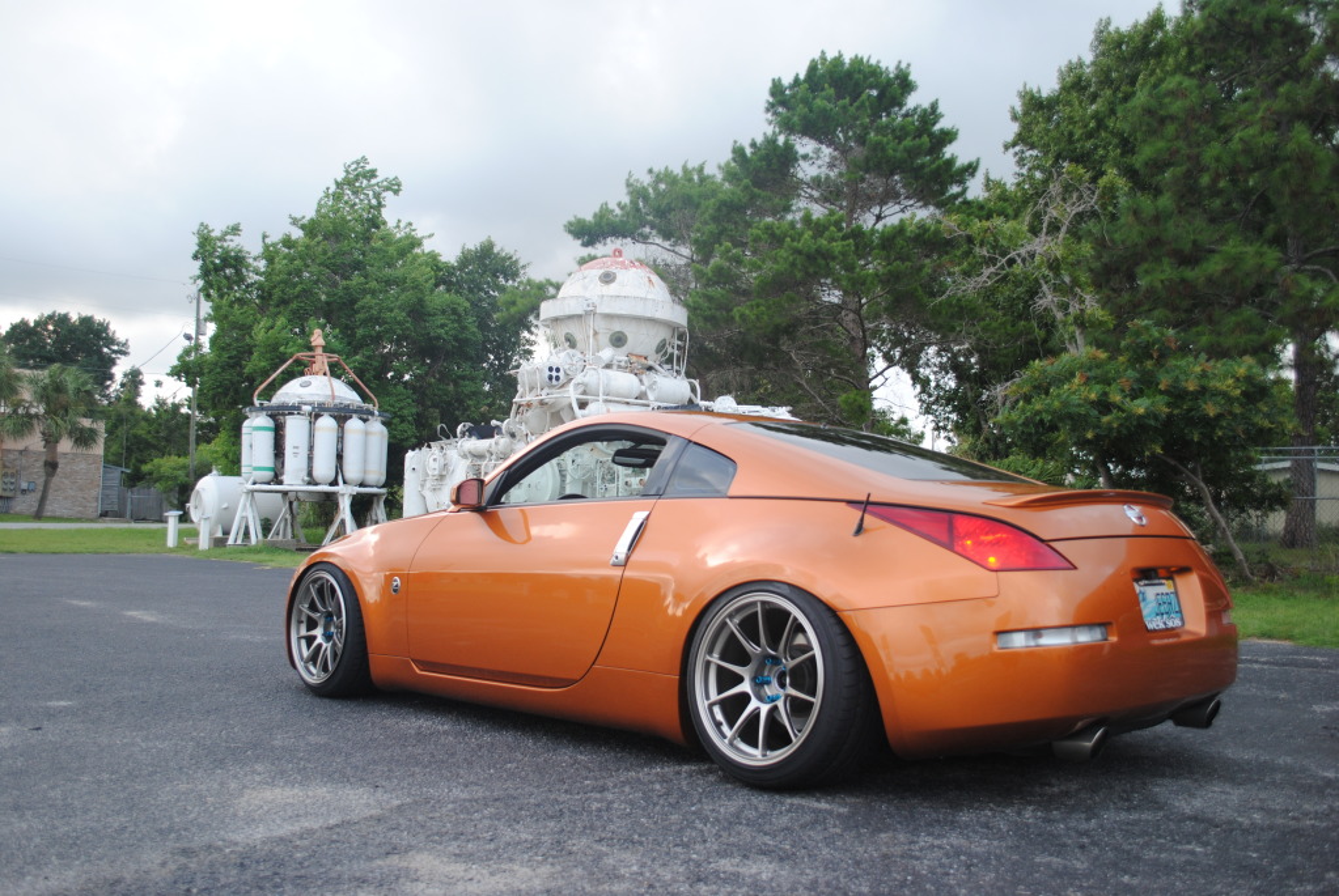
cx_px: 670
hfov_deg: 57.2
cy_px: 448
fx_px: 1229
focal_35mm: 33
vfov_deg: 40.1
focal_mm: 22
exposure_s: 1/60
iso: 200
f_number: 4
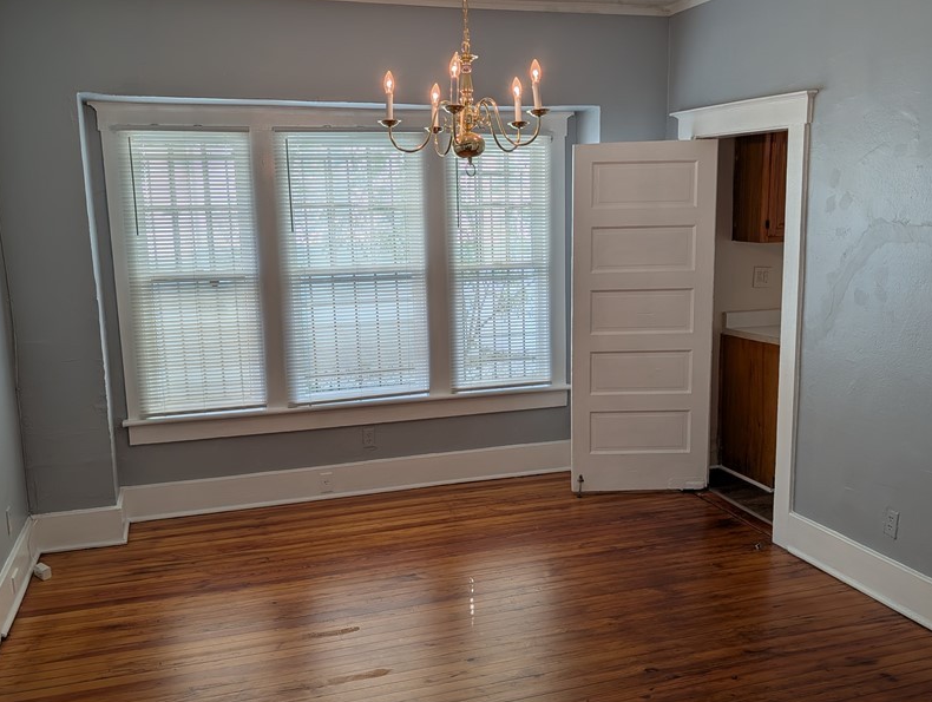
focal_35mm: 31
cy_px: 368
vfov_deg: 45.5
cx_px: 447
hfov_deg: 58.3
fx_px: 836
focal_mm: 6.9
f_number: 1.68
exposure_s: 1/248
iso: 20
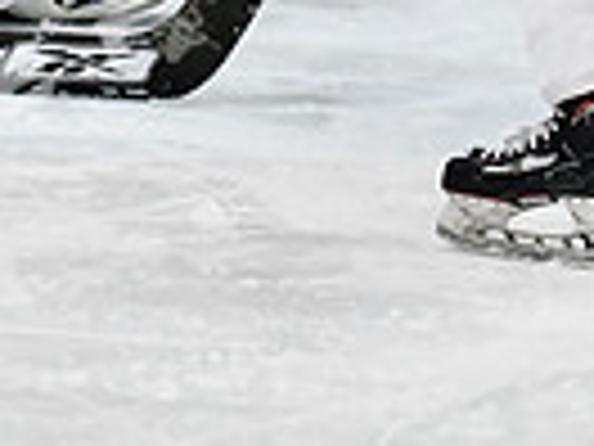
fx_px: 11995
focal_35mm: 699
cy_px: -327
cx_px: -572
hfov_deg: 2.8
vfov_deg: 2.1
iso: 8000
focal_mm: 110
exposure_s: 1/1250
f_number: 2.8
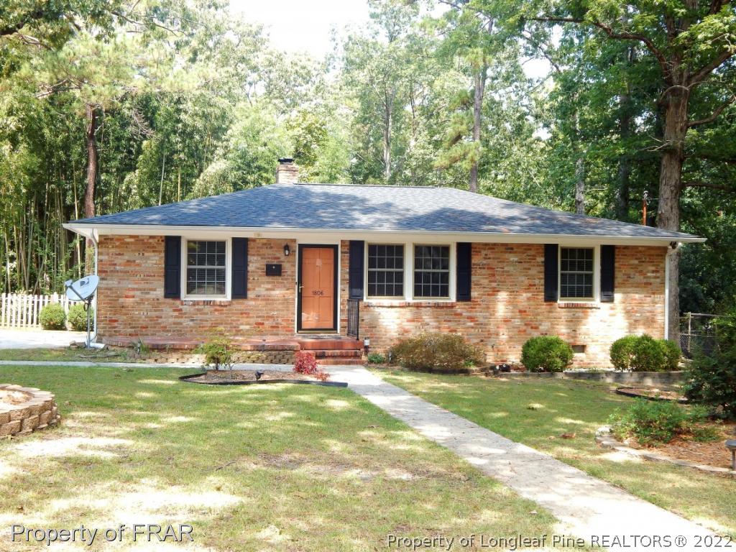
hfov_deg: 43.9
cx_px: 368
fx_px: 914
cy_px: 276
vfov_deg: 33.6
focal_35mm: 43
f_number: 3.6
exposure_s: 1/100
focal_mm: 7.7
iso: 125
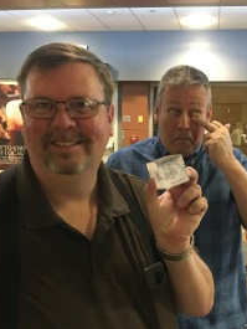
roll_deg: -0.7
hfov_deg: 35.9
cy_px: 202
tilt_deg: -13.1
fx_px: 380
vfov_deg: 46.4
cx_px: 141
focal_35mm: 40
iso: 500
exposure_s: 1/15
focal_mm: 4.15
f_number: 2.2
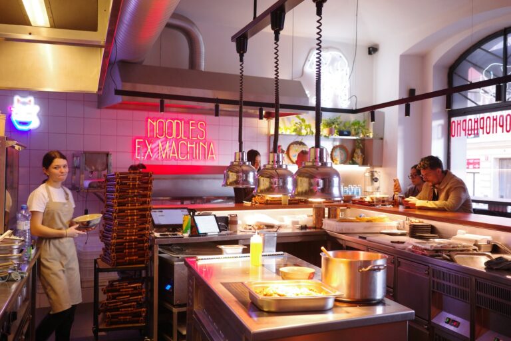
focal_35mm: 40
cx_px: 256
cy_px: 170
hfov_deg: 48.5
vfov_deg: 33.4
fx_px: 568
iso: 1250
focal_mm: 26
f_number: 2.8
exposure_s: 1/100
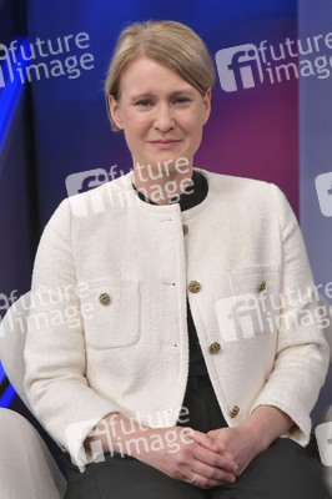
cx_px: 166
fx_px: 804
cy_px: 250
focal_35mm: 58
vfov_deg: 34.5
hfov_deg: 23.3
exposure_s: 1/200
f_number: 6.3
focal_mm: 58
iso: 2500
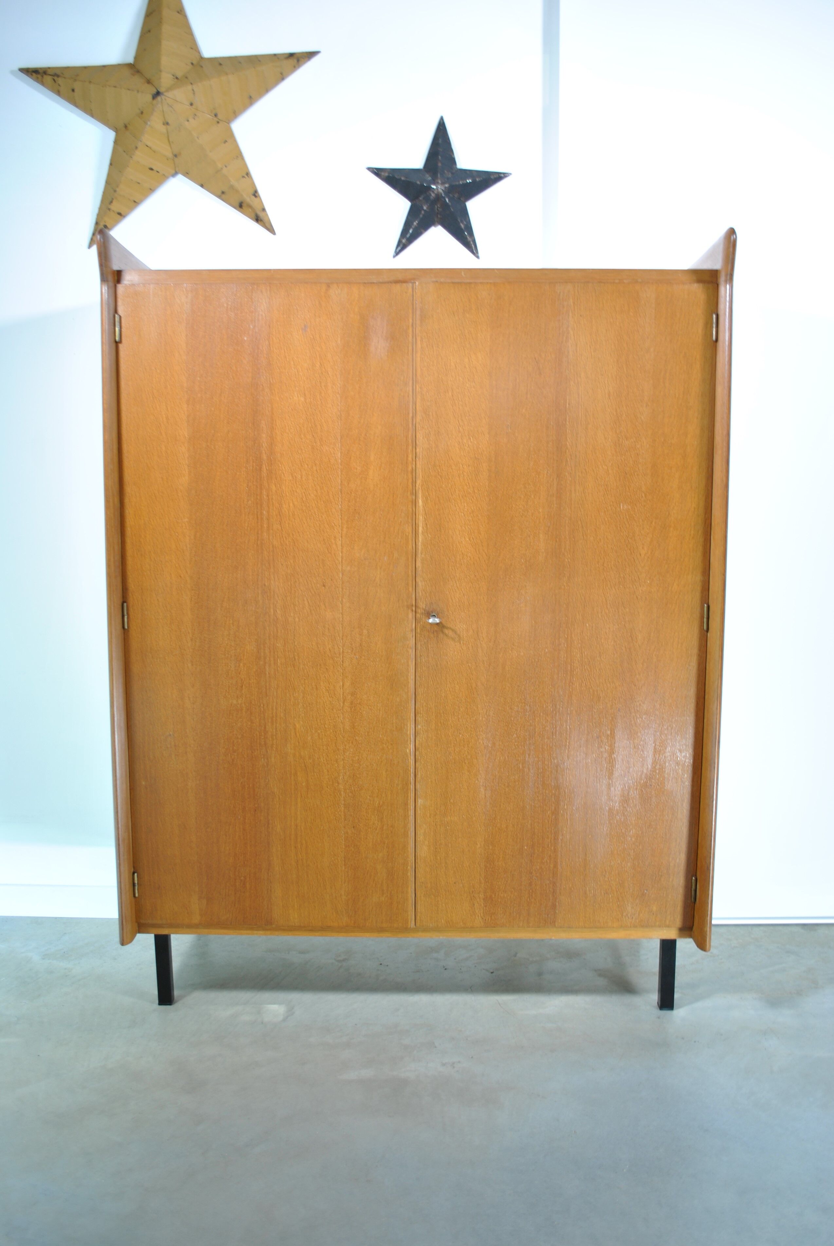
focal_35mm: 30
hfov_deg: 43.7
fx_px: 1040
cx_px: 417
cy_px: 623
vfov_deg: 61.9
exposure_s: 1/10
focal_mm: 20
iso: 100
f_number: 3.8
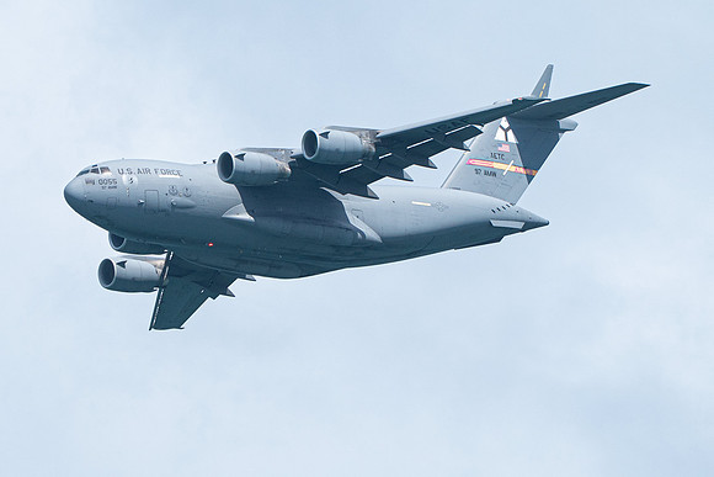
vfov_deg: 1.7
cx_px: 247
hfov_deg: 2.6
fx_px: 15642
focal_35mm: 789
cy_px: 239
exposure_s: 1/1250
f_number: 10
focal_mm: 400
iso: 640
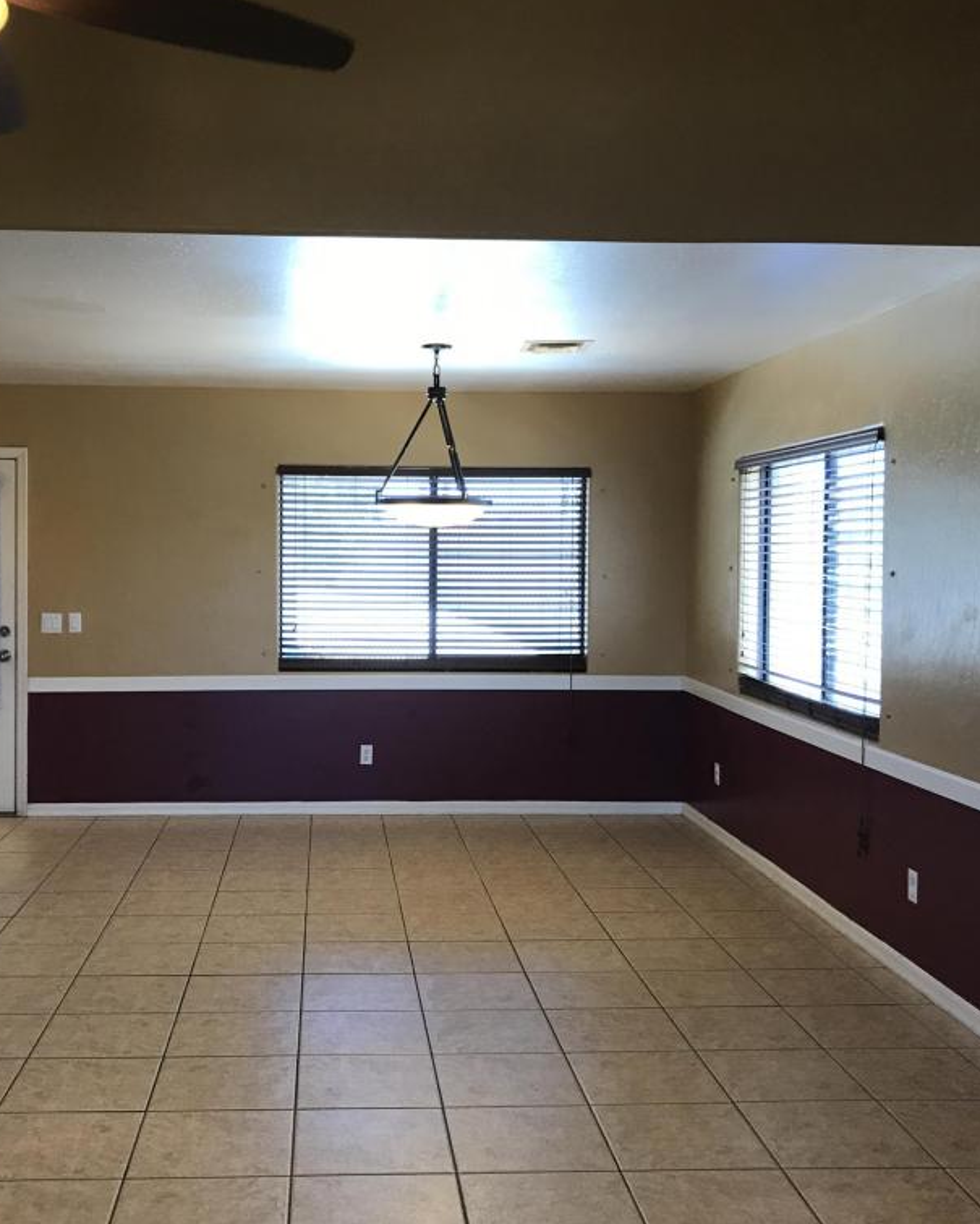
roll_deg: +0.6
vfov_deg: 49.1
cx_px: 390
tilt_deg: -4.3
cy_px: 606
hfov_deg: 40.0
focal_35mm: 37
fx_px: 1341
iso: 32
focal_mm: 3.99
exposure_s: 1/30
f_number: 1.8
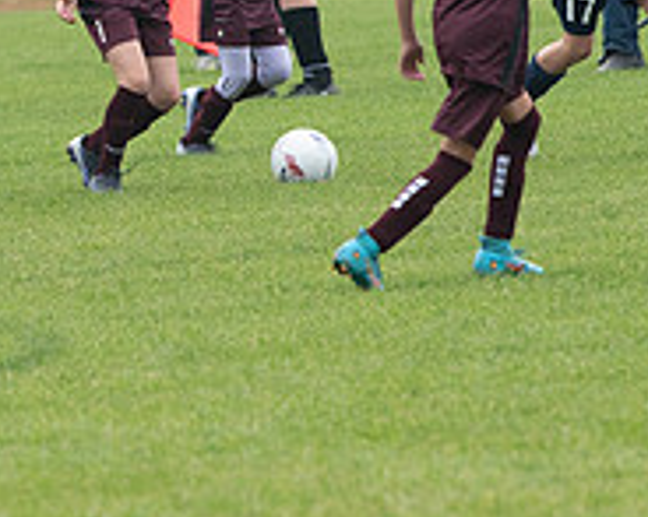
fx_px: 16389
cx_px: -80
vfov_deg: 1.8
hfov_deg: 2.3
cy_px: -48
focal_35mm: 855
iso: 640
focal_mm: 200
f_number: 5
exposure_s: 1/500
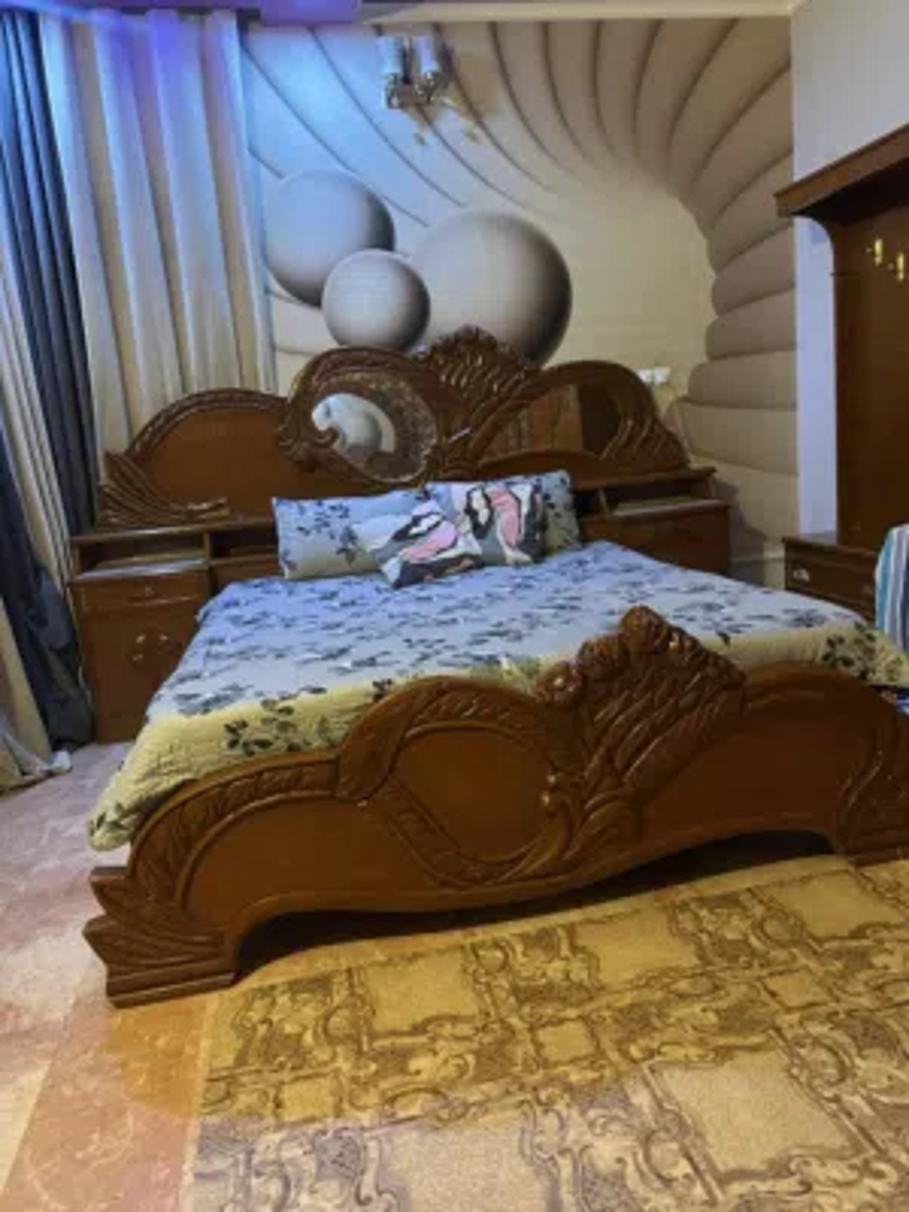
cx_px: 454
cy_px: 606
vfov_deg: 71.6
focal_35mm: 24
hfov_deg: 56.8
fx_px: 840
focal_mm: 6.86
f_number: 1.78
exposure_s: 1/33
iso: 800
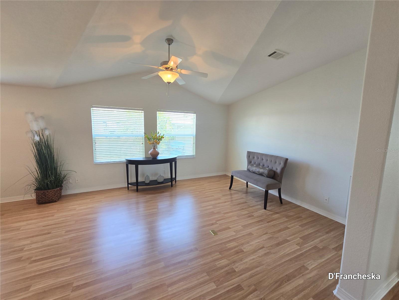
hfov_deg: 106.2
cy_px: 150
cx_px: 200
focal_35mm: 13
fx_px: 150
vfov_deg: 89.9
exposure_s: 1/60
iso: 100
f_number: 2.2
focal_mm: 2.2
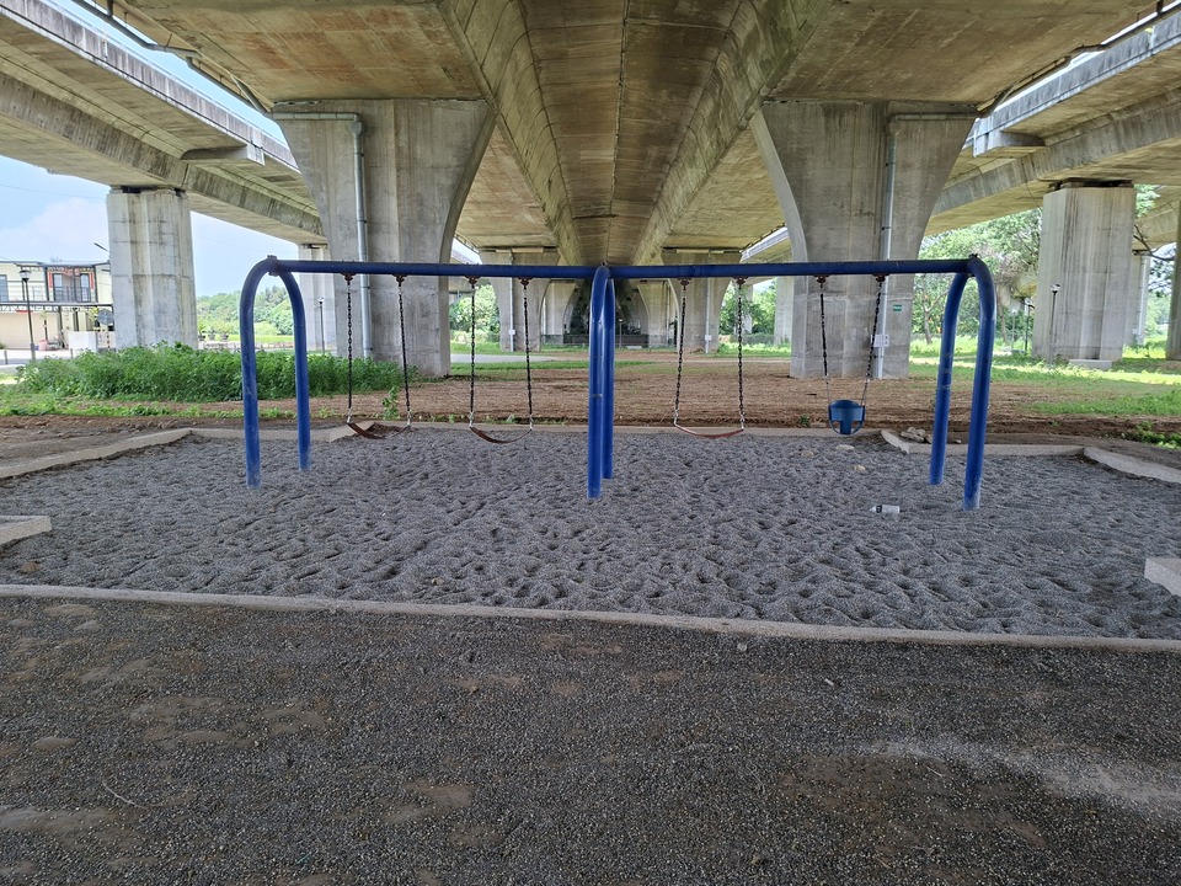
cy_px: 443
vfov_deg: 58.9
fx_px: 785
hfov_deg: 73.9
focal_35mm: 23
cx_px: 590
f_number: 1.8
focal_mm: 5.54
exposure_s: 1/156
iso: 50
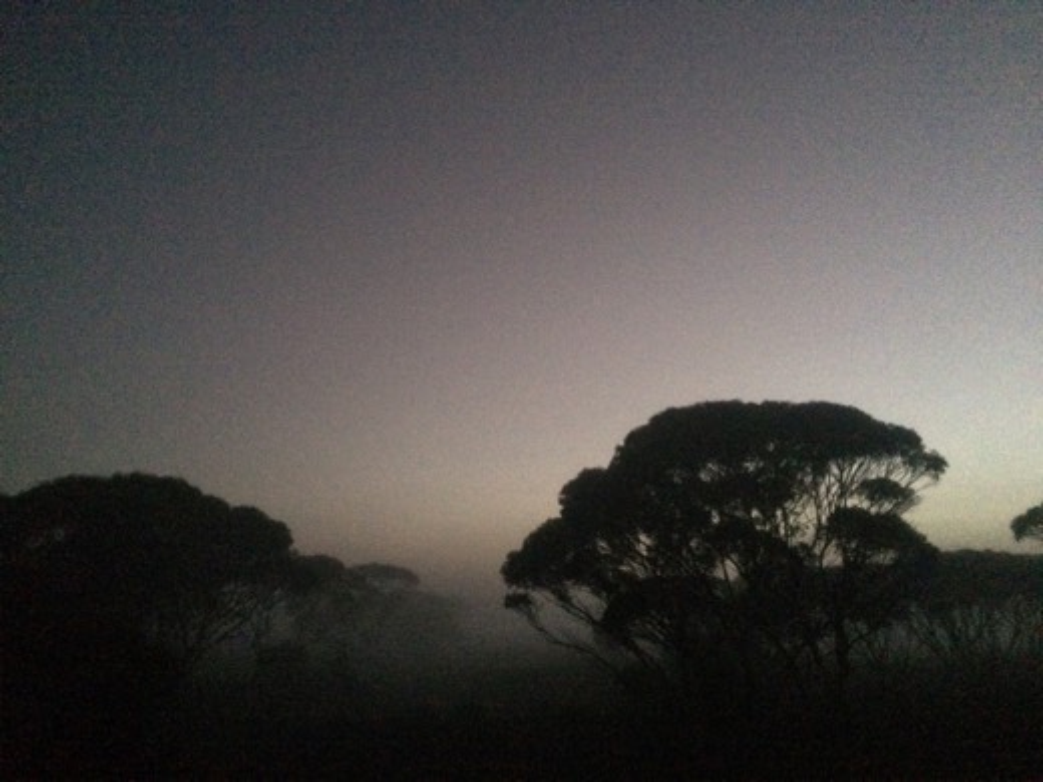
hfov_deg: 61.7
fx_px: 874
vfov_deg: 48.2
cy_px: 391
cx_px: 522
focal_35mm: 29
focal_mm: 4.15
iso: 2000
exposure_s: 1/15
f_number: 2.2
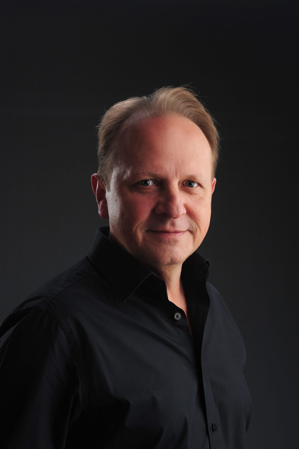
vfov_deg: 23.9
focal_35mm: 85
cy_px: 224
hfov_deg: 16.0
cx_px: 150
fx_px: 1060
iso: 200
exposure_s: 1/125
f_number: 9
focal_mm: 85
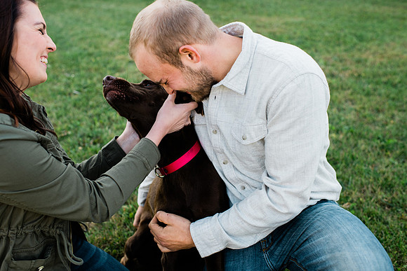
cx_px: 204
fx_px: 396
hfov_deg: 54.4
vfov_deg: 37.9
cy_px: 136
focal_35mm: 35
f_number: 3.2
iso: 200
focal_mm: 35
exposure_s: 1/640
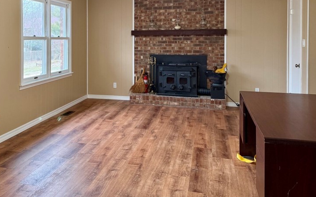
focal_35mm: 36
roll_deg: +0.8
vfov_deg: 34.4
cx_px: 113
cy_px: 44
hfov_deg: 53.2
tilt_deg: -0.3
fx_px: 310
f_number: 1.78
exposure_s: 1/60
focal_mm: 6.76
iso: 200
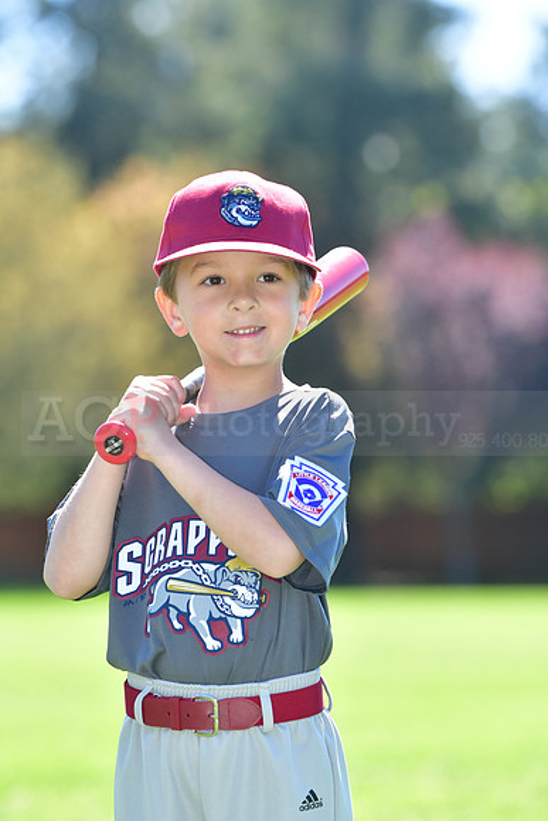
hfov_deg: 6.3
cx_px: 274
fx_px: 4963
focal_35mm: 218
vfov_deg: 9.5
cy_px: 410
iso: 400
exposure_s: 1/1000
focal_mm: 145
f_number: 4.5
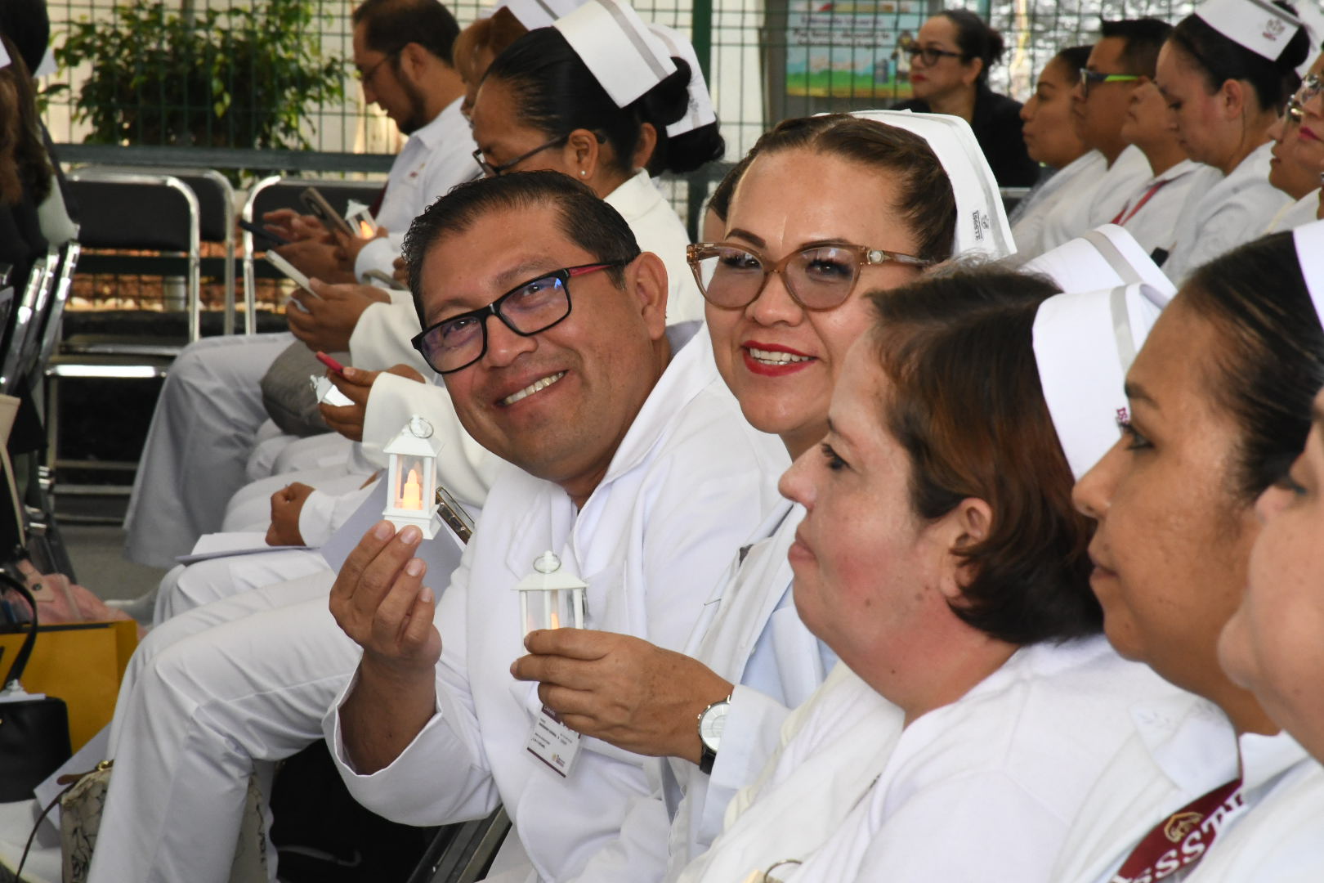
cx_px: 662
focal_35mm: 210
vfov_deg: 6.5
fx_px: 7723
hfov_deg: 9.8
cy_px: 442
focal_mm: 140
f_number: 20
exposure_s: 1/125
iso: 3200
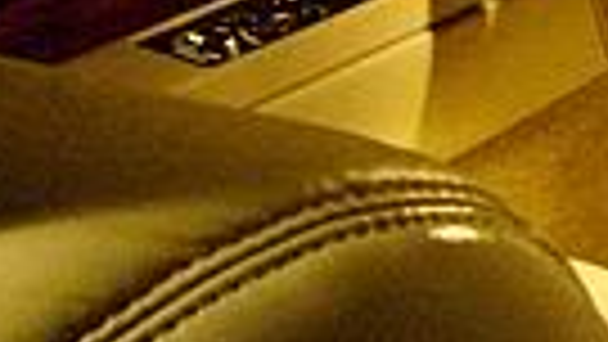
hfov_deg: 12.2
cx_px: 892
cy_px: -256
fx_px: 2725
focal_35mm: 169
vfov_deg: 7.0
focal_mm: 5.8
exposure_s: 4
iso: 400
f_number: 2.8
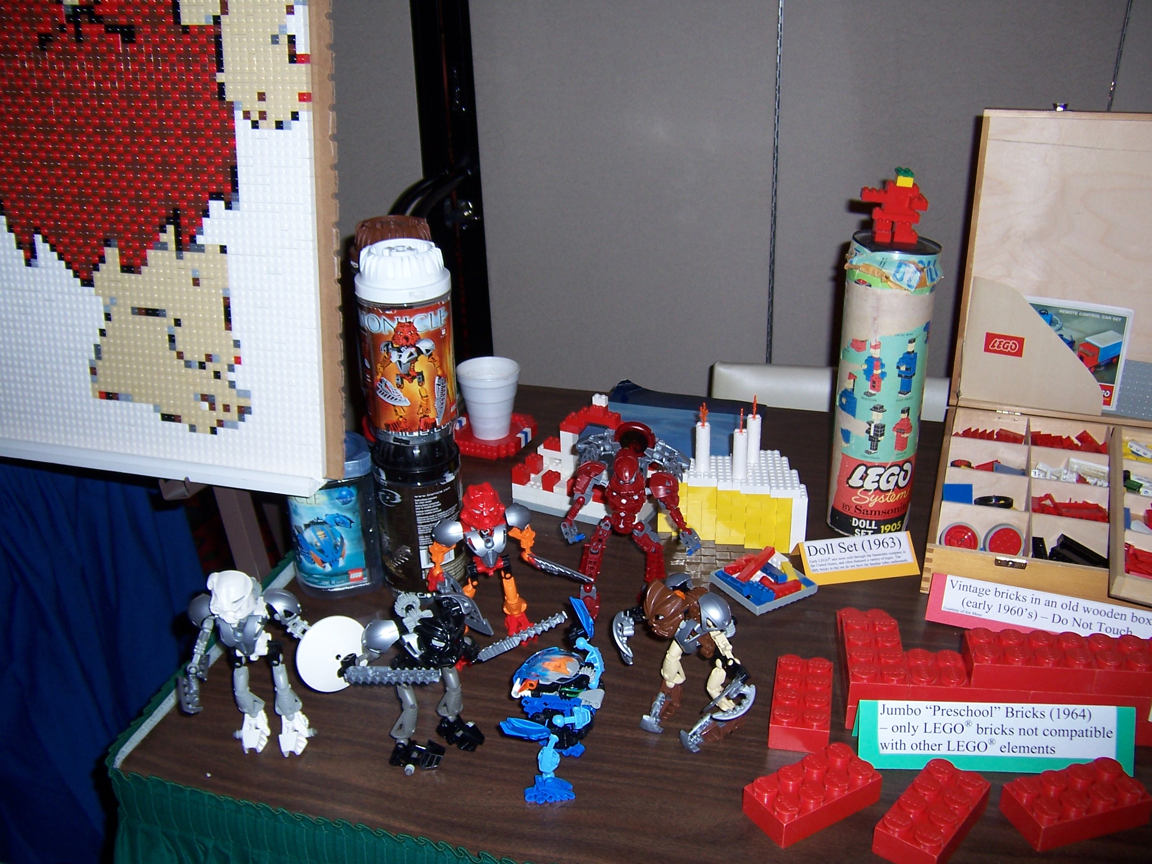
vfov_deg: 42.9
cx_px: 576
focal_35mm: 33
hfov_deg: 55.4
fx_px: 1098
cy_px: 432
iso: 80
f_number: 2.8
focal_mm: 5.5
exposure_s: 1/60
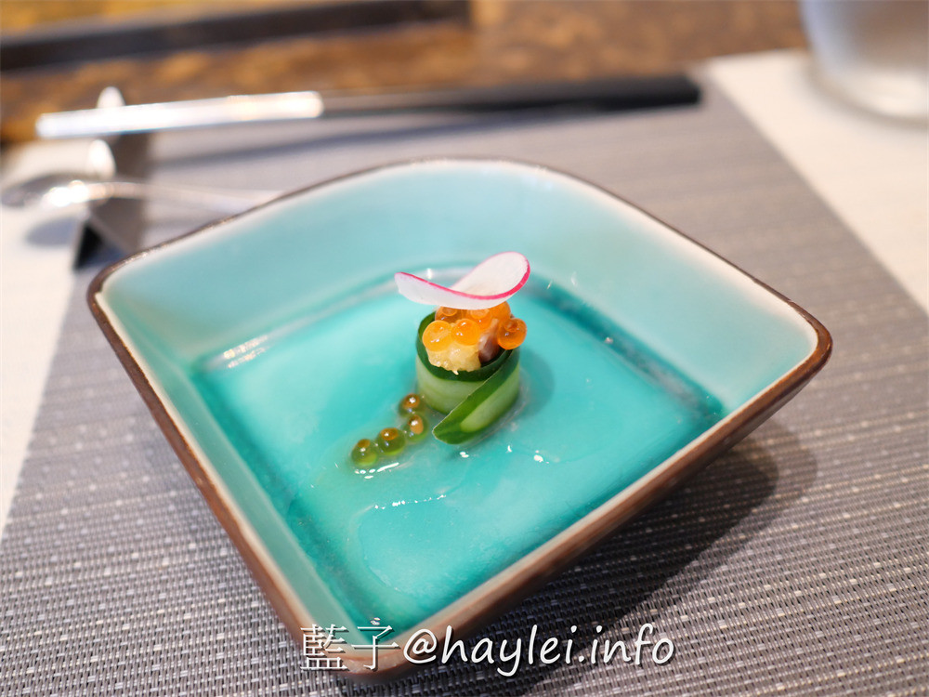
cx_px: 464
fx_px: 805
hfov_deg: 60.0
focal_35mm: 30
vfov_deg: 46.8
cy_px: 348
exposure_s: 1/60
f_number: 1.7
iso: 640
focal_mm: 15
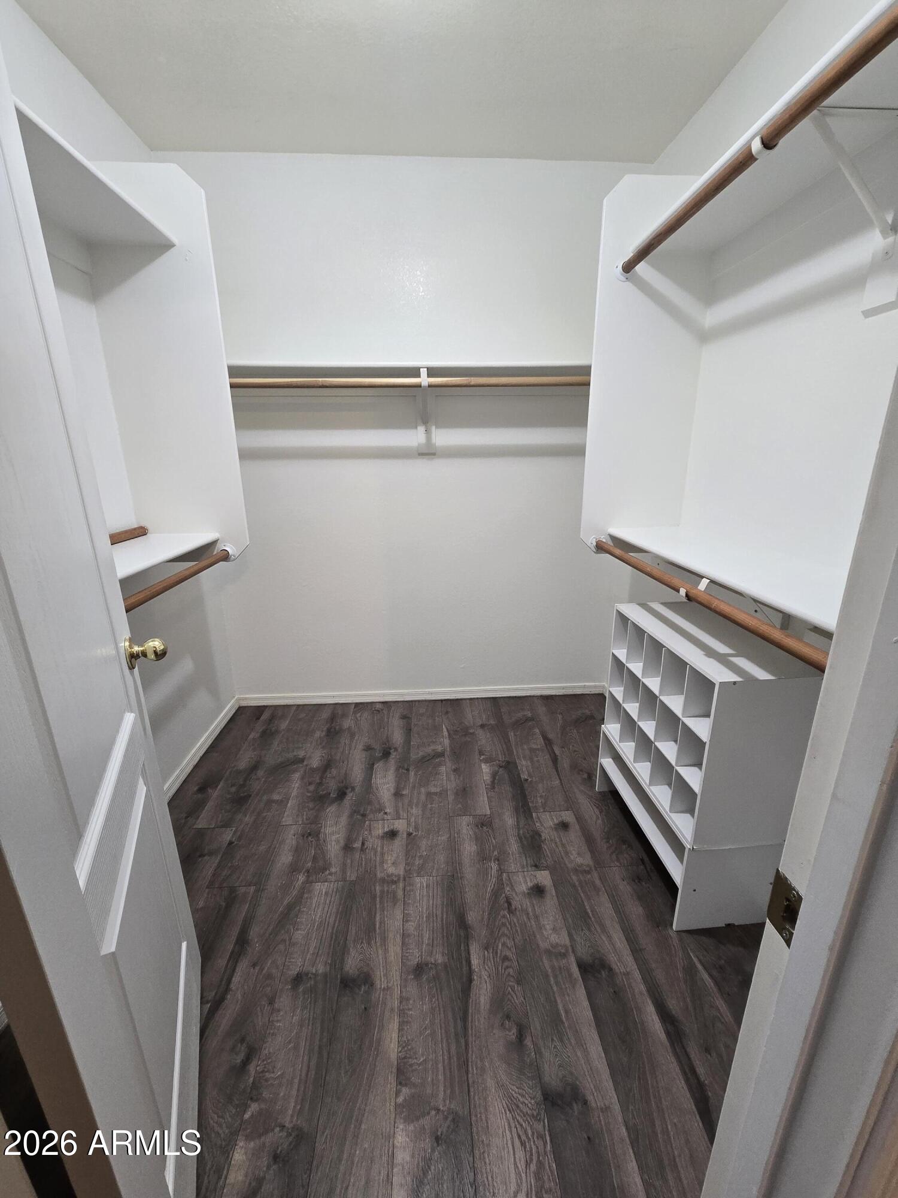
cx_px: 449
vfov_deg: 106.2
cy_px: 599
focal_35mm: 13
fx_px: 450
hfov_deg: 89.9
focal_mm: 2.2
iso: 200
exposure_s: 1/60
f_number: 2.2
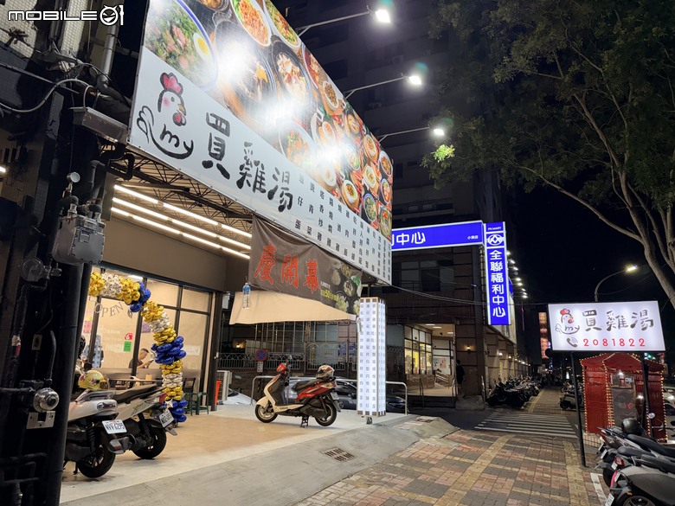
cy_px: 253
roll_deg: -1.0
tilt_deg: +13.0
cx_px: 338
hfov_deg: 71.6
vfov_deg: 56.8
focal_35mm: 24
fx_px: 468
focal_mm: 6.76
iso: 160
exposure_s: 1/120
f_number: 1.78
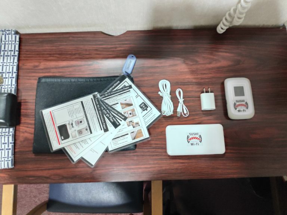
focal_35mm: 20
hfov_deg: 81.7
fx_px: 166
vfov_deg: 66.0
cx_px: 144
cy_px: 108
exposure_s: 1/25
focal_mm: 3.94
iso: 1396
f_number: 1.9
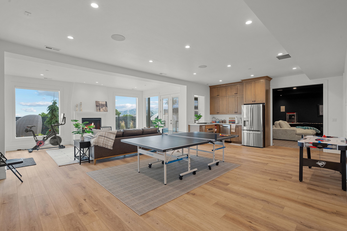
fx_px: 164
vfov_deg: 70.5
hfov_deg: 93.3
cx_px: 174
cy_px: 116
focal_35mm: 17
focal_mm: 17
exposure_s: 1/6
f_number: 8
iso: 500
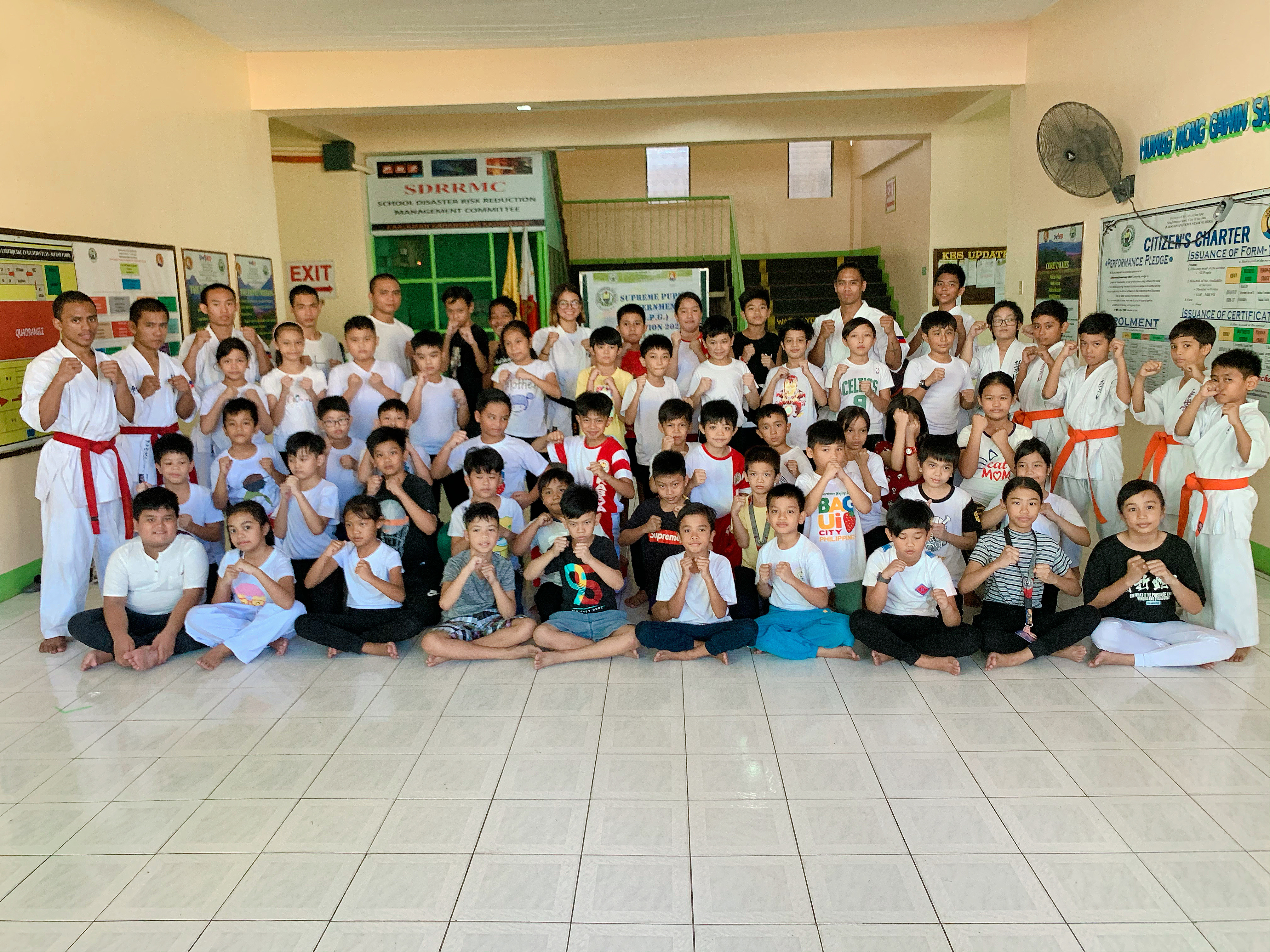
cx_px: 635
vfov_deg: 53.1
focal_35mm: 26
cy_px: 476
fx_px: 954
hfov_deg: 67.3
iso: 200
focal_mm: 4.25
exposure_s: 1/60
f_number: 1.8
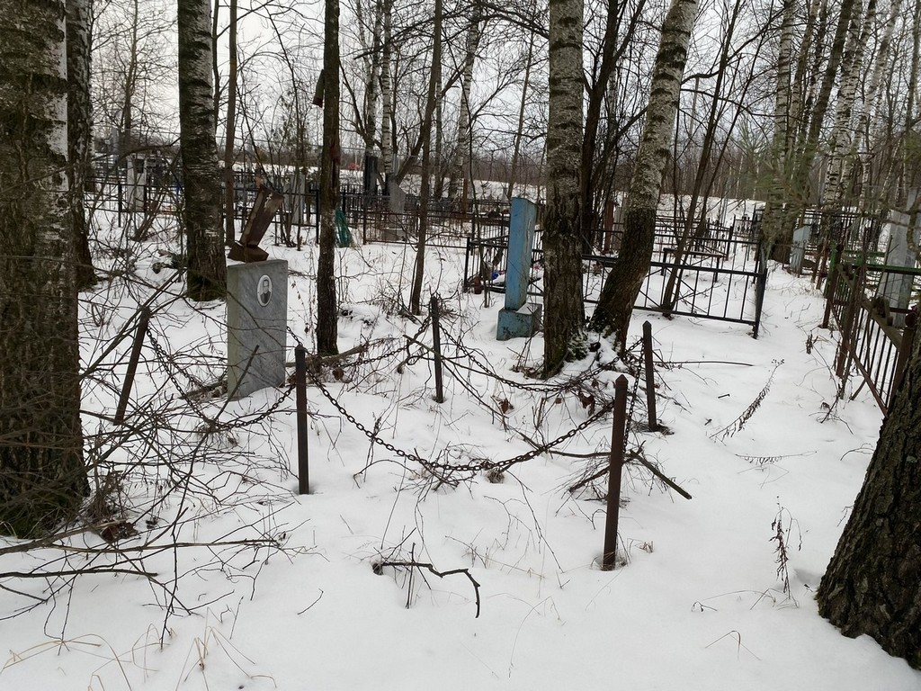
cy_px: 346
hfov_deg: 67.3
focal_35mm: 26
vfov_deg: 53.1
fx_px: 692
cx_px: 460
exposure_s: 1/426
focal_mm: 4.25
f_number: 1.8
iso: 32
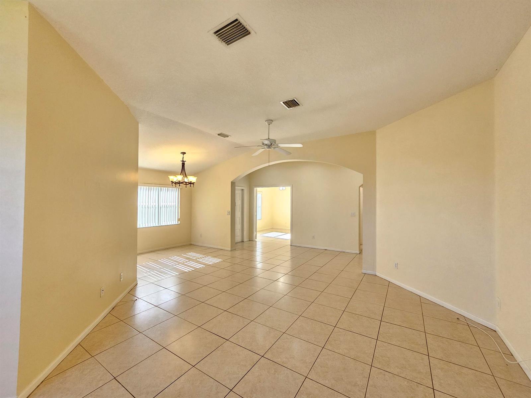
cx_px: 266
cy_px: 199
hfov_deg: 106.2
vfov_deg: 89.9
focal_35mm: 13
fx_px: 199
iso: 80
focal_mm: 2.2
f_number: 2.2
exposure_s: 1/60
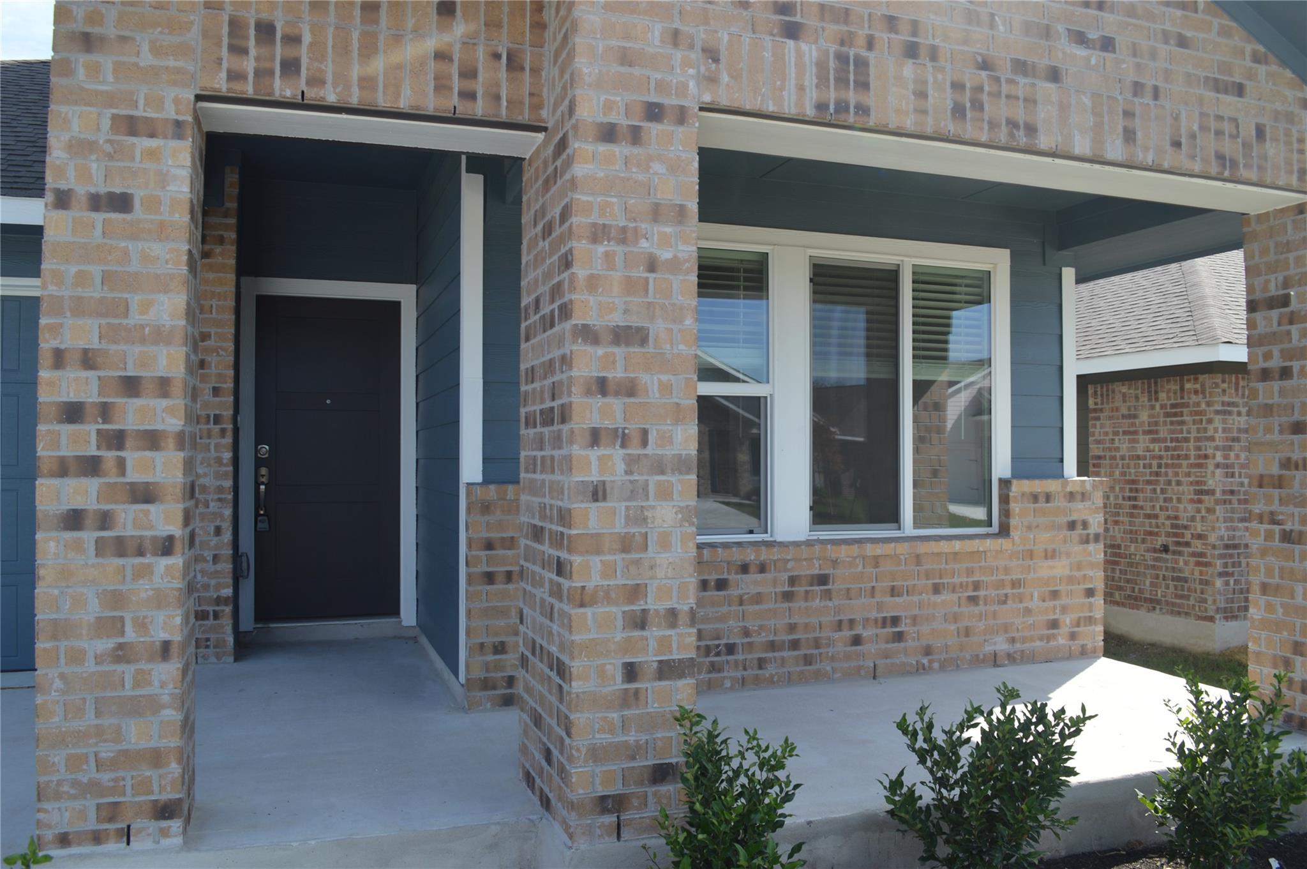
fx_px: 979
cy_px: 434
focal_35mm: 27
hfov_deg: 67.4
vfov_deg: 47.8
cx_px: 654
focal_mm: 18
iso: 100
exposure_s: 1/160
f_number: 6.3
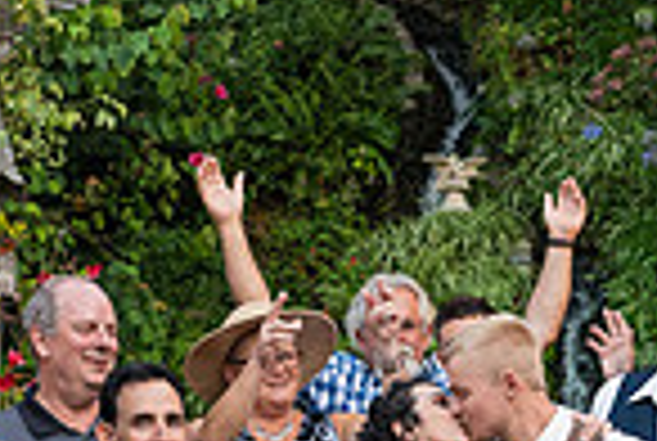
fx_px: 2030
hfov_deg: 18.2
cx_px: 554
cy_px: 515
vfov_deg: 12.1
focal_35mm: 111
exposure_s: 1/500
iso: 500
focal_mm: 28
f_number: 3.2
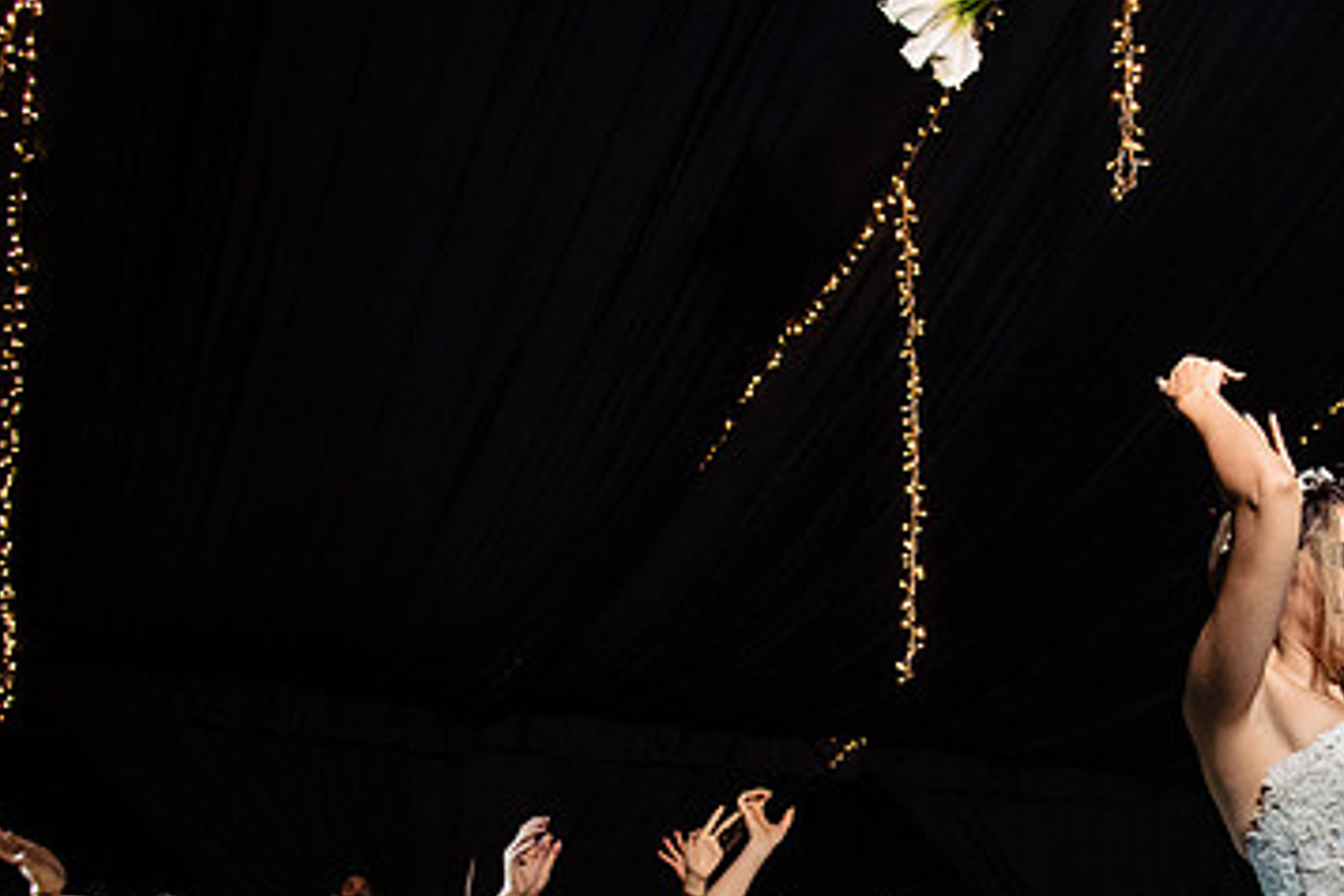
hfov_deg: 48.4
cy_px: 619
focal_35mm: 39
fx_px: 1456
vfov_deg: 33.8
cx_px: 934
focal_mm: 24
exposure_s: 1/125
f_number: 7.1
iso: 2000
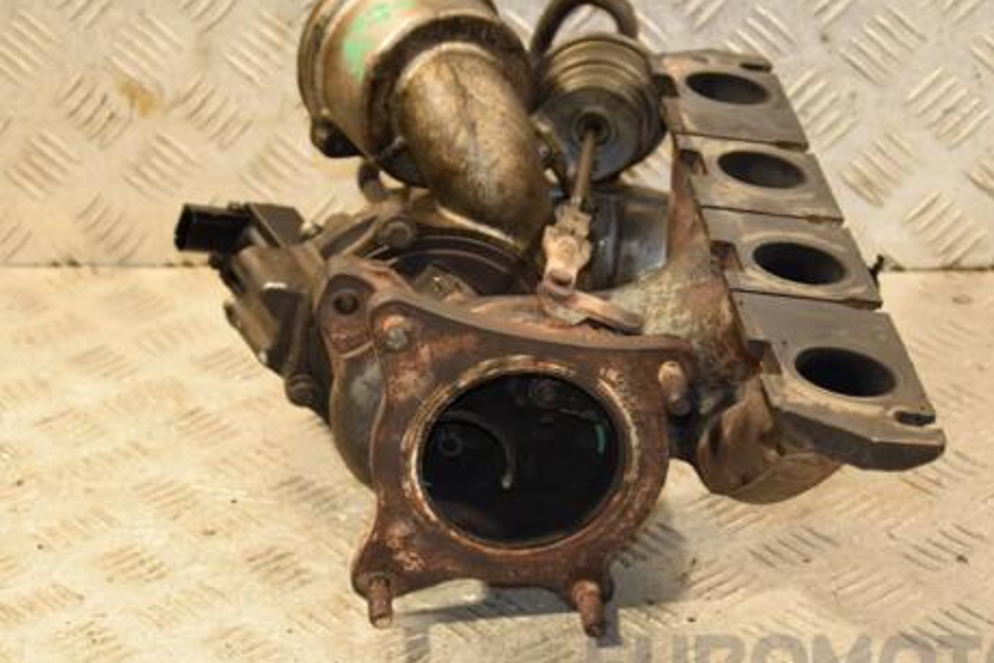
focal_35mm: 98
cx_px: 546
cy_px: 379
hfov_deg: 20.8
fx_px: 2706
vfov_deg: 14.0
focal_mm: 50
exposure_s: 1/160
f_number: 5
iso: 800
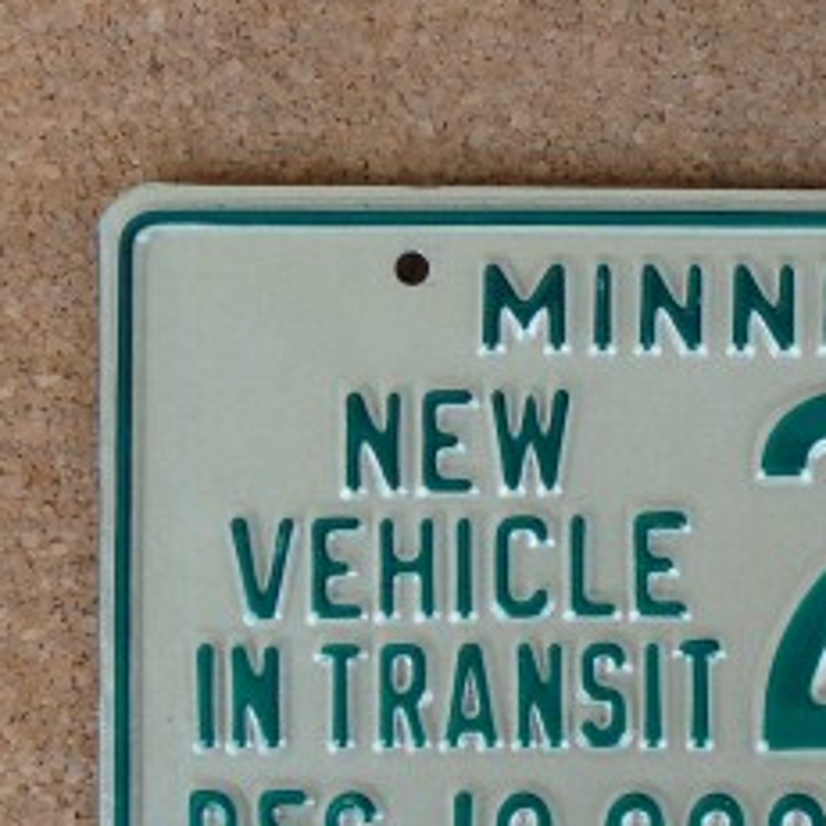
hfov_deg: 19.2
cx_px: 826
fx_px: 2376
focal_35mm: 88
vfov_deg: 19.6
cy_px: 604
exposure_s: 1/60
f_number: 3.2
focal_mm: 6.7
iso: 100
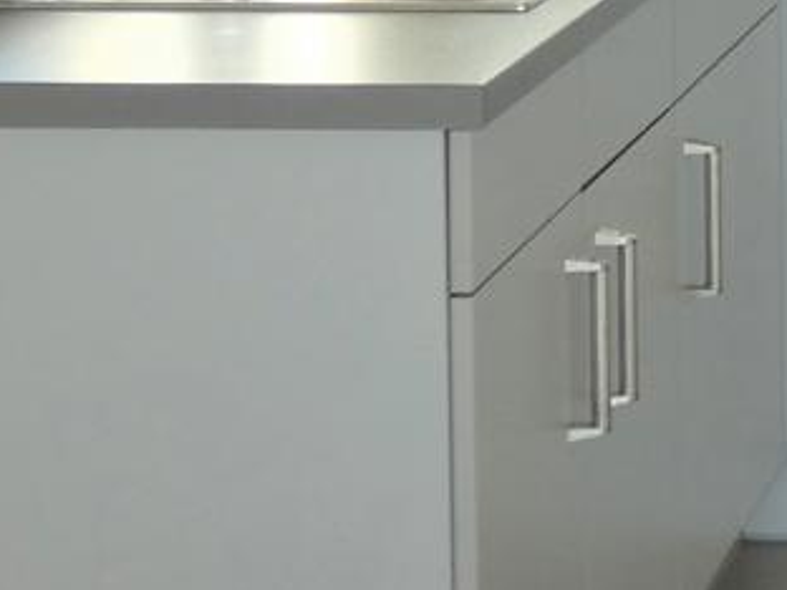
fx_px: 3615
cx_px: 1503
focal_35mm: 159
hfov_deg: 11.4
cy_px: -305
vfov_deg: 9.1
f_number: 3.3
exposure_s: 1/160
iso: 80
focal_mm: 5.5
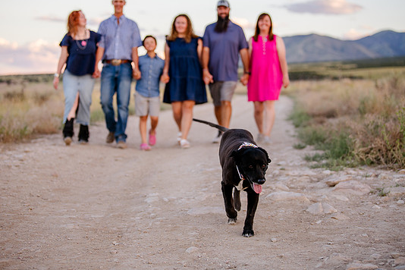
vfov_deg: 17.7
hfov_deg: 26.3
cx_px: 196
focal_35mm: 77
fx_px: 866
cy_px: 126
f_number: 2.8
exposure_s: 1/200
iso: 250
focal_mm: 70
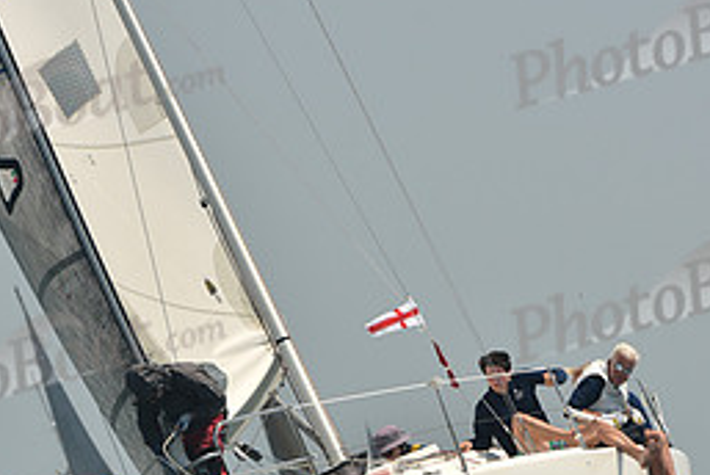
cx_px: 370
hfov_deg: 4.6
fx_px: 8905
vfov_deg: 3.1
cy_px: 474
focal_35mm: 451
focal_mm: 200
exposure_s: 1/640
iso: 250
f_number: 6.3
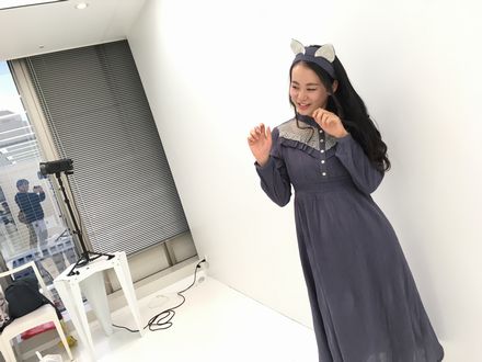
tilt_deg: -7.5
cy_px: 181
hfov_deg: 61.7
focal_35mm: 29
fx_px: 404
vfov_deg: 48.2
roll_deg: +17.1
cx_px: 241
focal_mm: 4.15
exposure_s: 1/30
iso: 50
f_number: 2.2
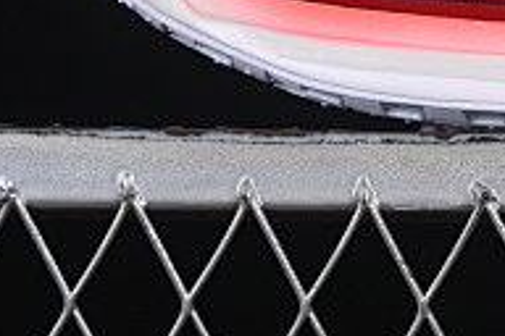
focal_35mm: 312
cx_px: 781
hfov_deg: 6.5
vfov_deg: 4.4
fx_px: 4376
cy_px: -298
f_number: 8
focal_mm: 50
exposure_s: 1/100
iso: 160
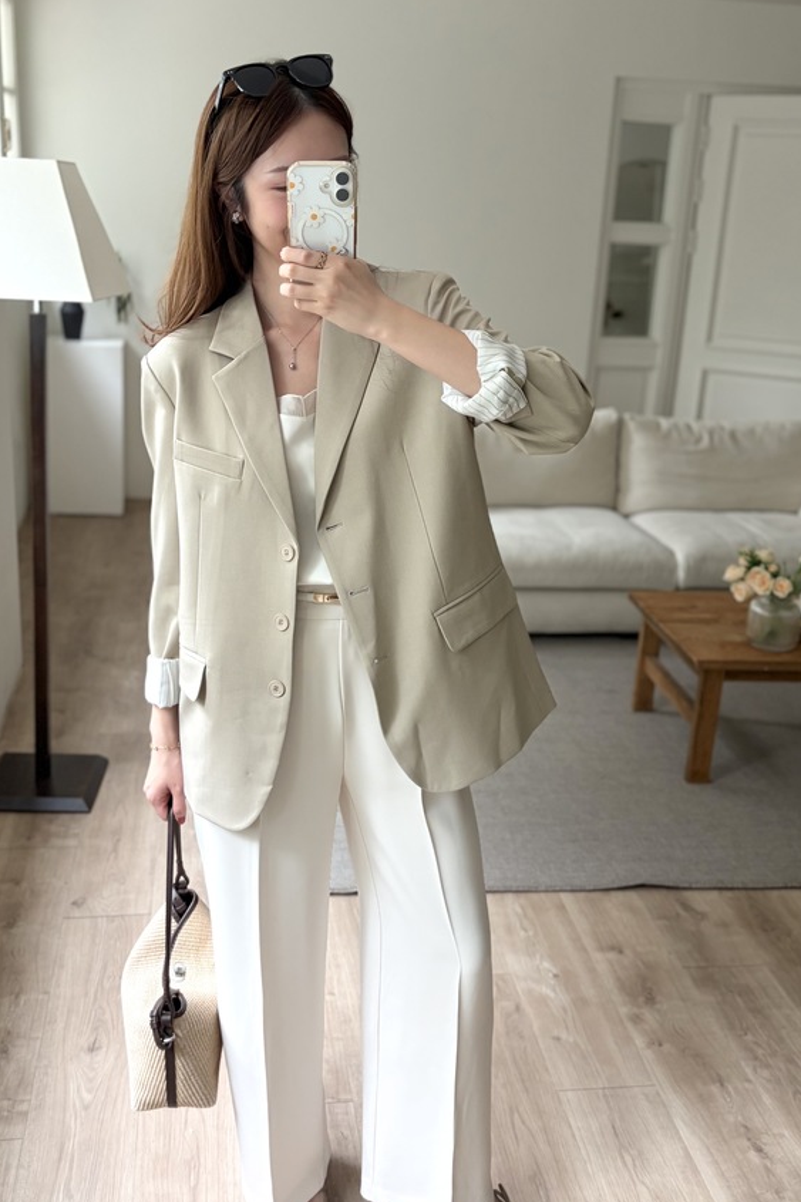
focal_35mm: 32
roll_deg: -2.7
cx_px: 323
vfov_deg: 58.7
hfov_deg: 40.9
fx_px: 1068
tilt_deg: -17.8
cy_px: 613
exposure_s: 1/92
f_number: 1.6
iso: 125
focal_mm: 5.96
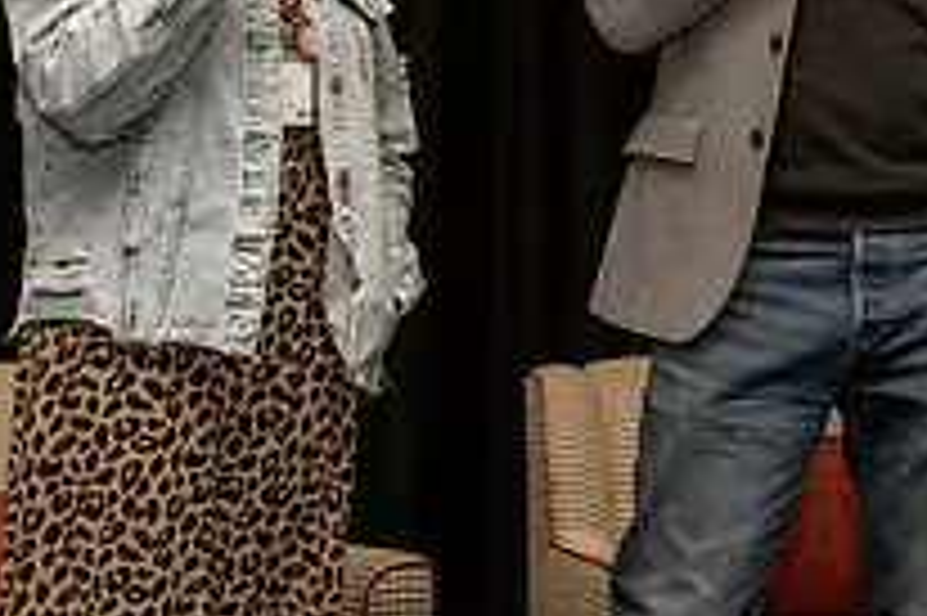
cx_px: 518
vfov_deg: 12.6
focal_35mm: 107
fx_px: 2759
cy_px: 18
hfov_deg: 19.1
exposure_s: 1/250
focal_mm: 49.1
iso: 640
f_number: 5
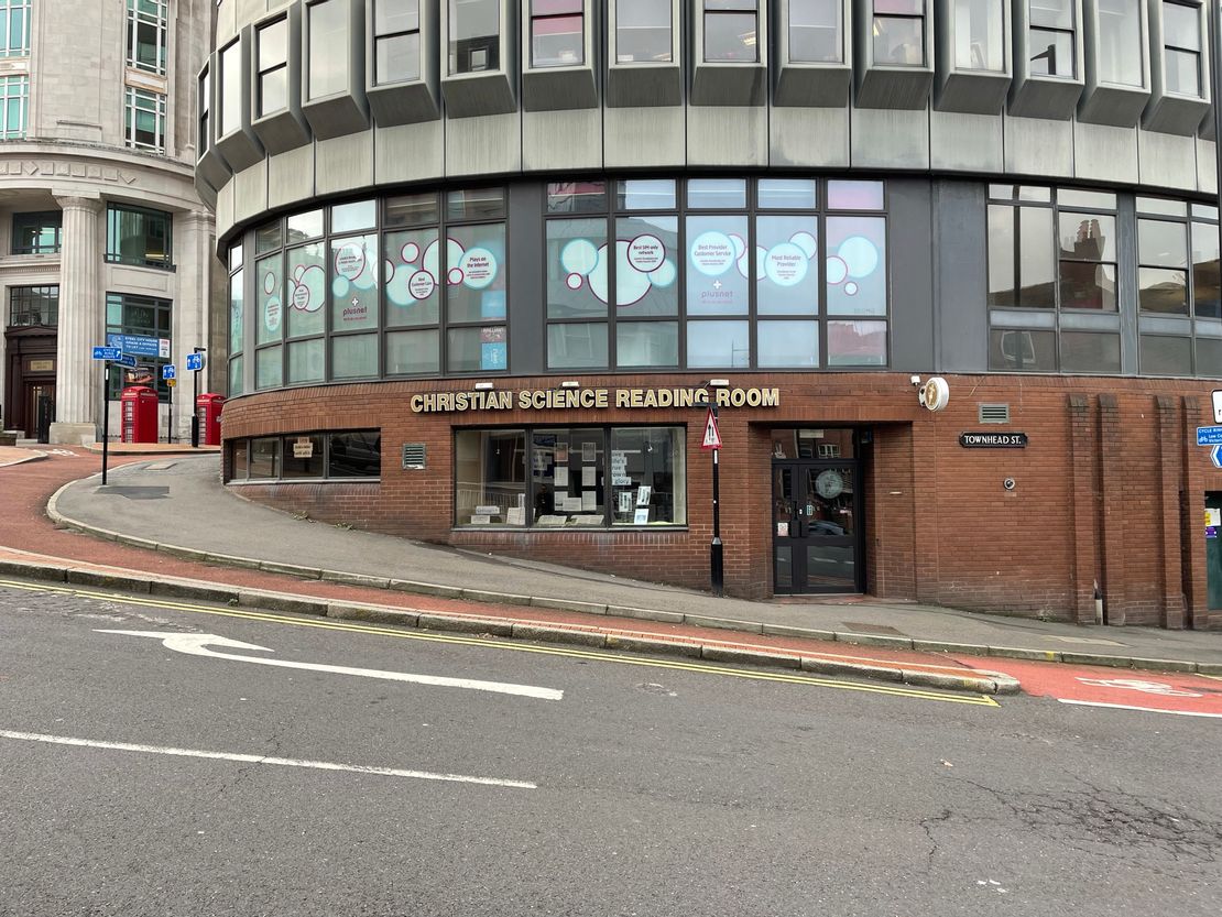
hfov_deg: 67.3
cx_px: 611
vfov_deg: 53.1
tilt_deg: +1.3
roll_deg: +0.1
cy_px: 458
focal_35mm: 26
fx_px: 918
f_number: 1.6
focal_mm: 4.2
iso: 32
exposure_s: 1/364
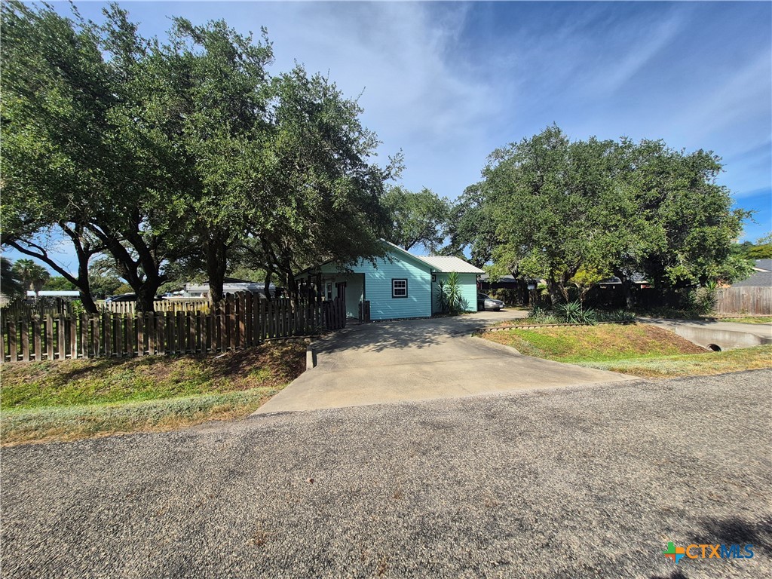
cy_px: 290
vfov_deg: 89.9
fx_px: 290
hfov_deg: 106.2
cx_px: 386
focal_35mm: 13
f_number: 2.2
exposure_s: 1/2088
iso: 50
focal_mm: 1.74
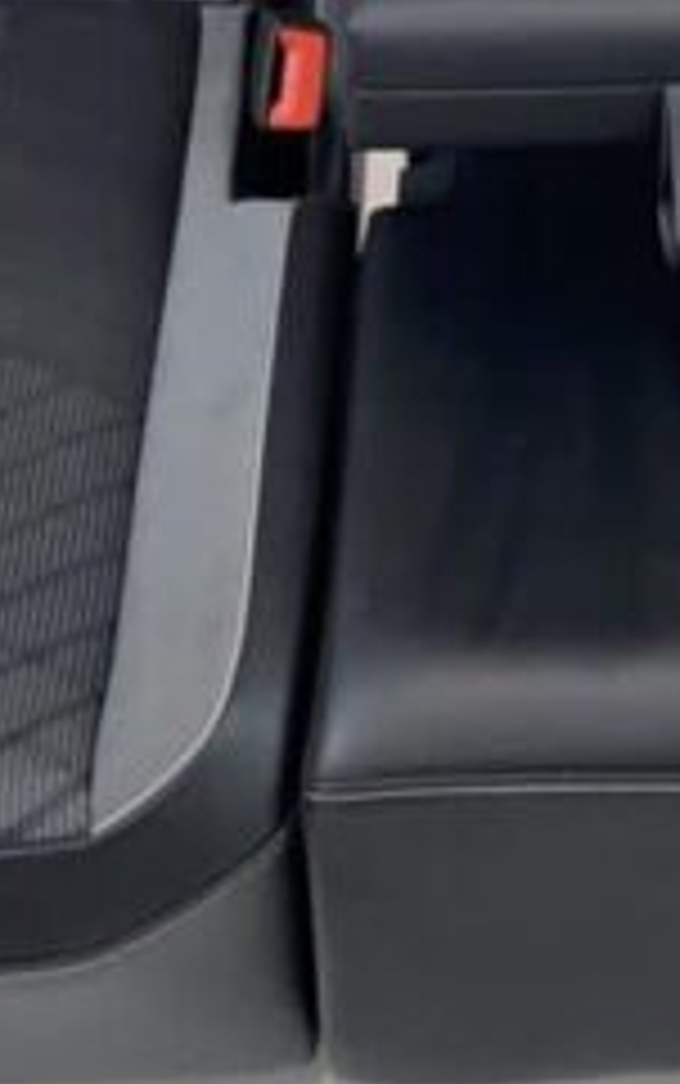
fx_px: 3463
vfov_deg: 15.4
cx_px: 671
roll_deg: -0.1
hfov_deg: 11.1
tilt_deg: -30.4
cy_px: -864
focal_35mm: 117
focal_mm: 4.25
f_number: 1.8
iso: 32
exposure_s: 1/47
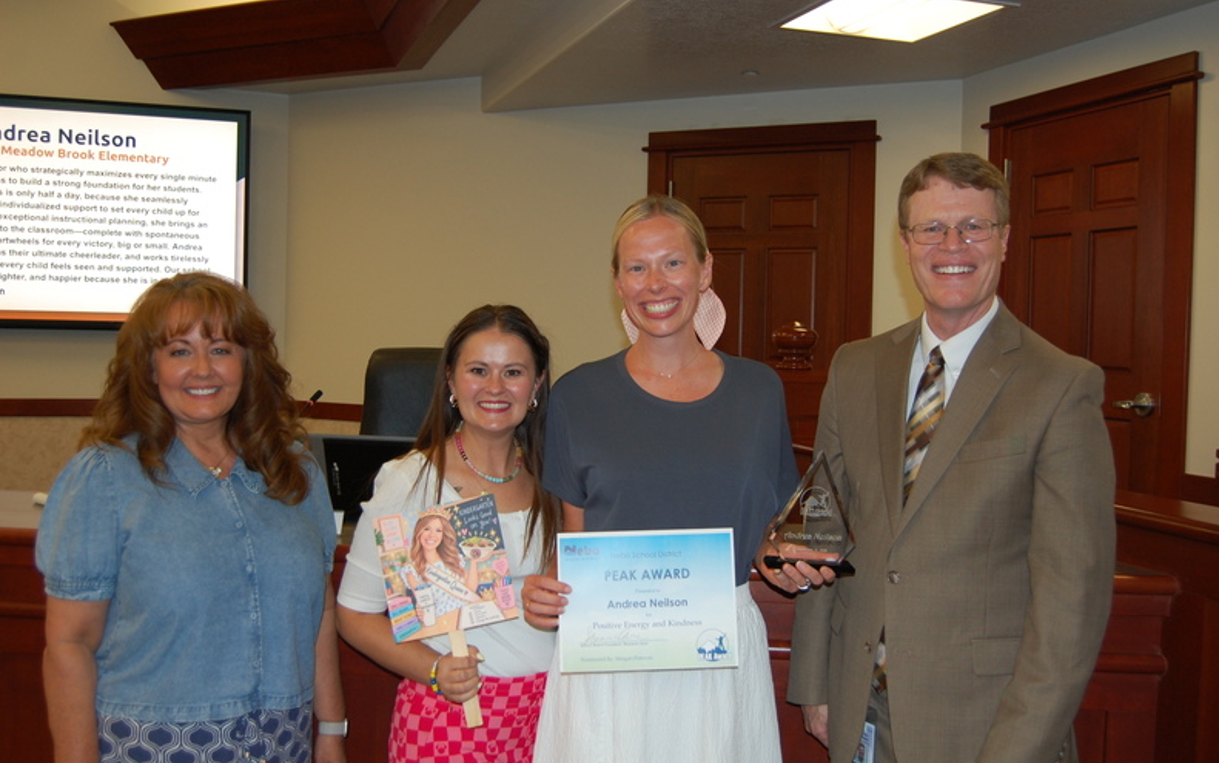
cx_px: 604
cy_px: 381
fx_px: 1180
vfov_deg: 35.8
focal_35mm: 36
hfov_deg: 54.6
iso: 400
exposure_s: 1/60
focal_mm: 23
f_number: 3.8
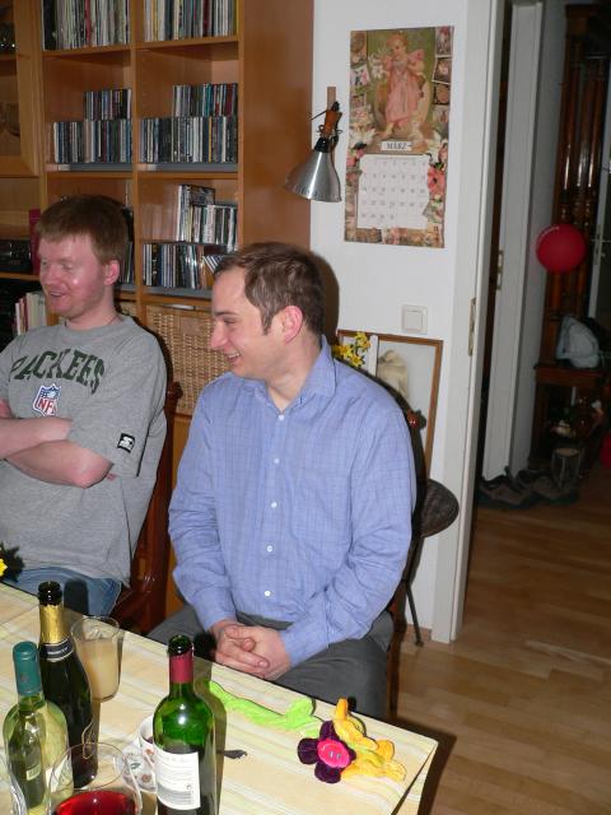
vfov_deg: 51.4
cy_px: 408
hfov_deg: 39.7
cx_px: 306
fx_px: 847
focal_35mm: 36
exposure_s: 1/250
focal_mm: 6
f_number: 2.8
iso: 100
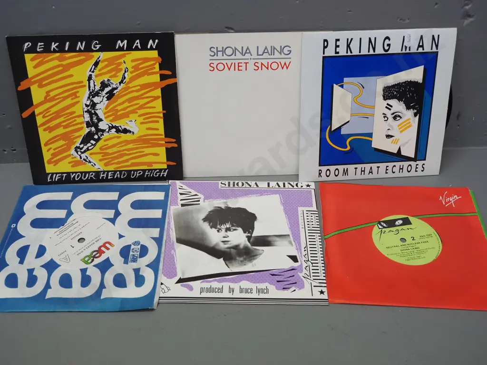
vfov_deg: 34.3
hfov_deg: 44.8
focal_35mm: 42
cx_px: 244
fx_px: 591
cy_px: 182
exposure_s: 1/500
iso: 3200
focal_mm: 21
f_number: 4.5
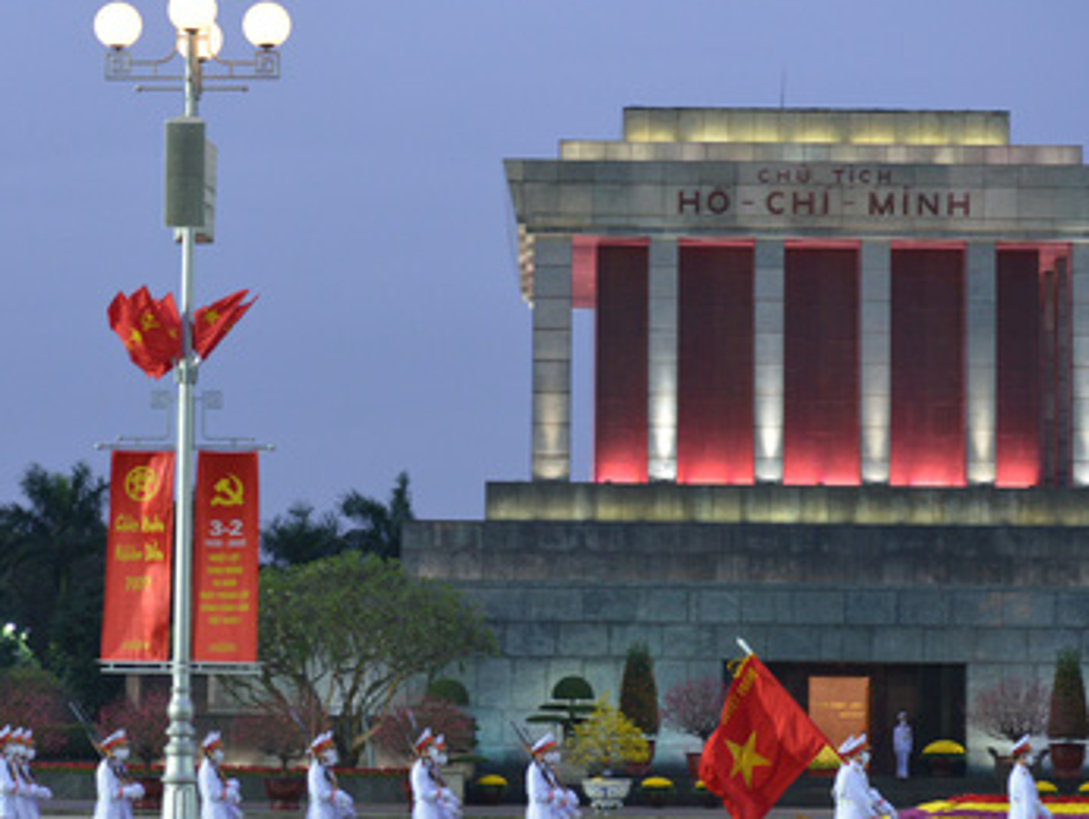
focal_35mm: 120
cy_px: 523
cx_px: 343
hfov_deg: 16.4
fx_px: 3778
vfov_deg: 12.4
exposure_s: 1/100
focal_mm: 80
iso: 2000
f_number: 3.5
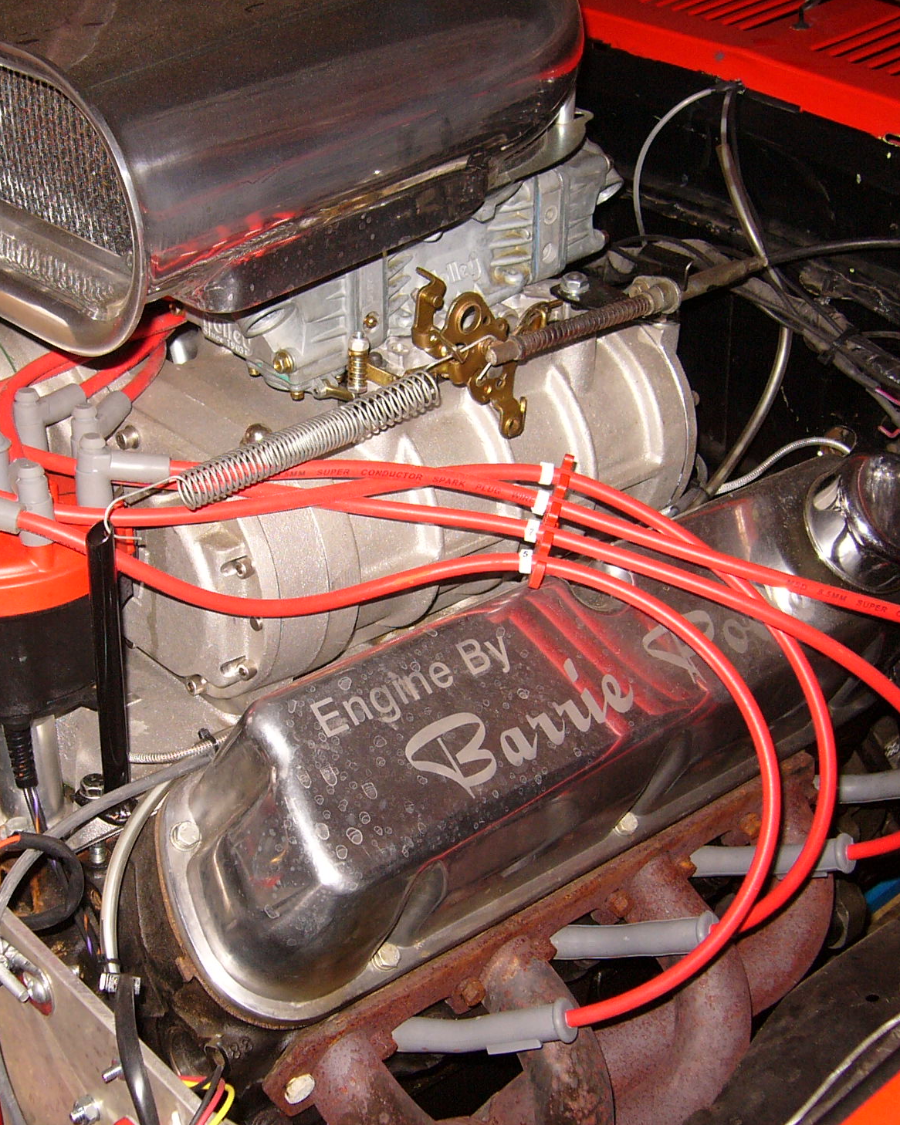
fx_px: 1798
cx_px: 367
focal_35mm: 54
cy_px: 602
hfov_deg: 28.0
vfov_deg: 34.7
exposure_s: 1/60
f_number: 2.8
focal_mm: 5.8
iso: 100
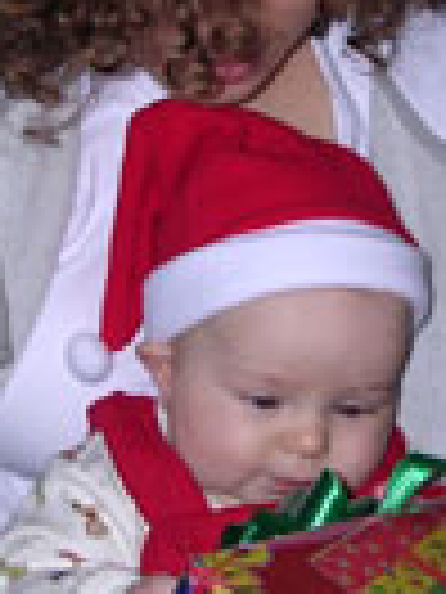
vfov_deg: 17.1
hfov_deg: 12.9
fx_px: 1976
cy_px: 279
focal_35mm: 115
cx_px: 266
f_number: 2.8
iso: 100
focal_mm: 5.8
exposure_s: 1/60.1
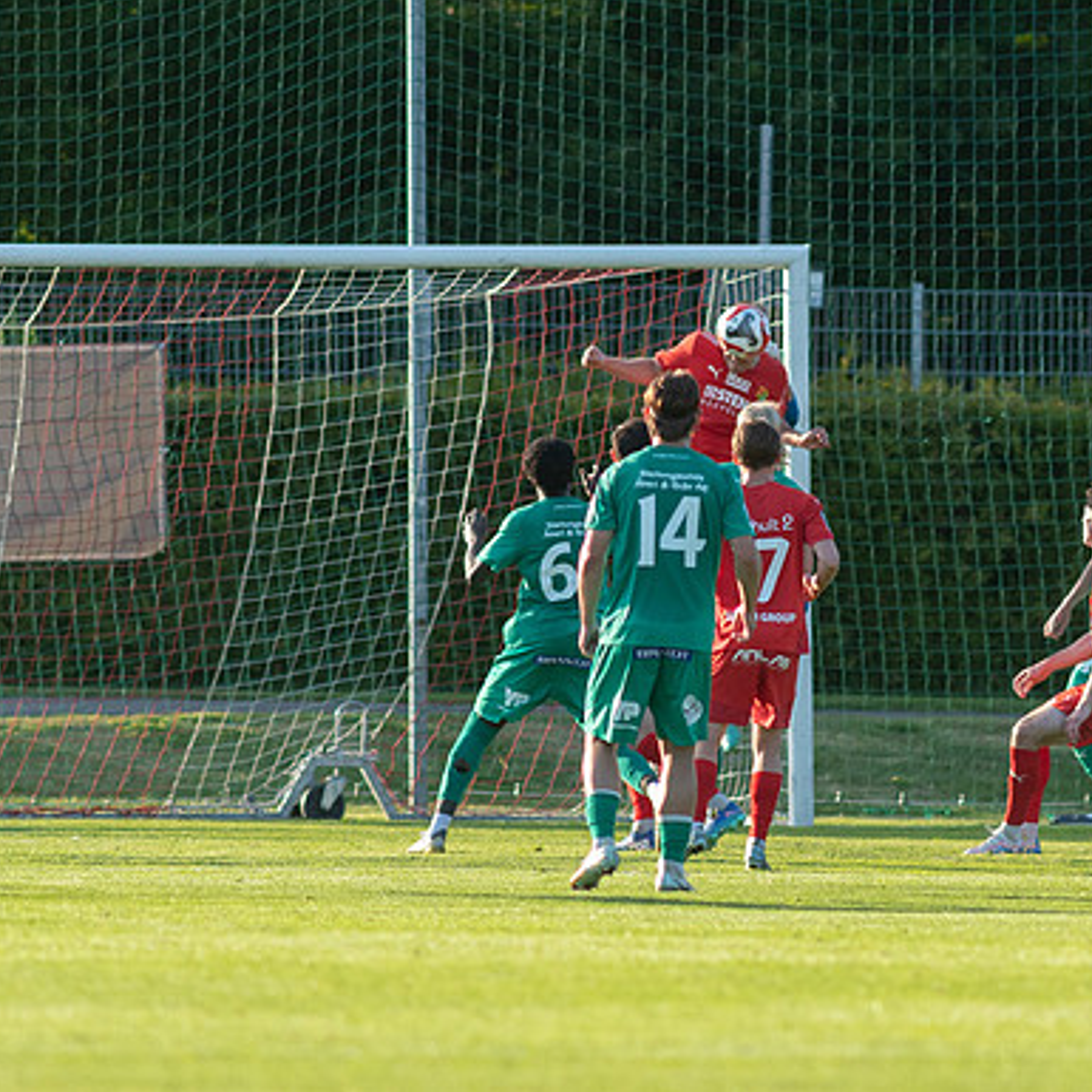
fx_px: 27446
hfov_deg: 2.3
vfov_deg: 2.3
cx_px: 618
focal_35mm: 769
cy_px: 546
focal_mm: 300
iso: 500
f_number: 3.2
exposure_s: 1/2000
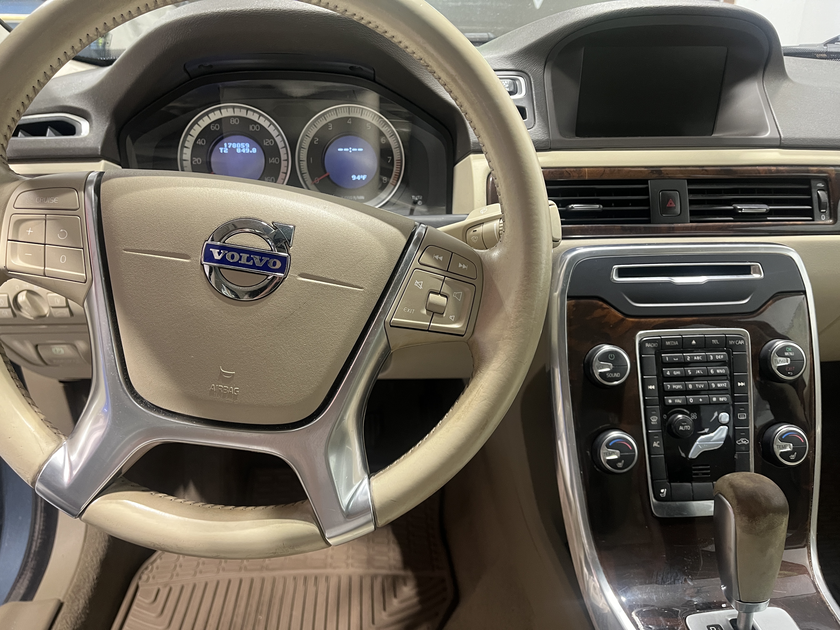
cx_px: 420
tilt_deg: -21.3
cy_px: 315
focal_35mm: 26
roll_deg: +0.0
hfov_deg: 67.3
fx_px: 631
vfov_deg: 53.1
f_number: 1.6
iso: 320
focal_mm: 5.1
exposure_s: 1/60
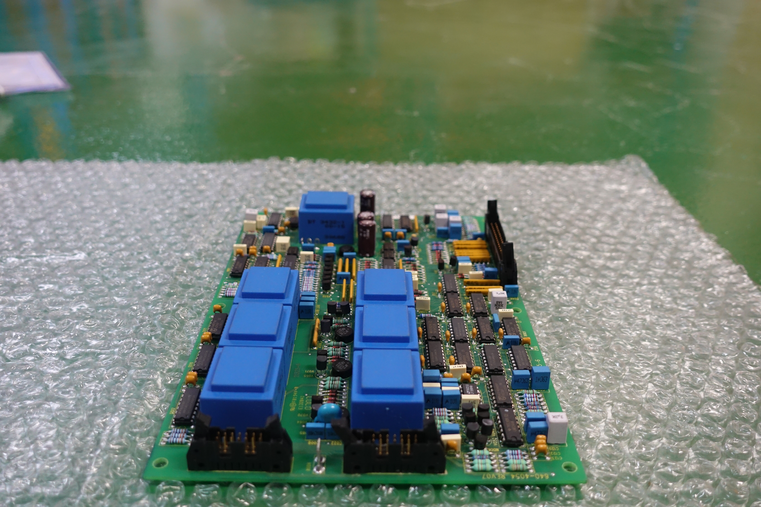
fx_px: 698
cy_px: 254
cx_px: 380
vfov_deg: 40.0
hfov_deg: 57.2
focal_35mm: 33
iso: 800
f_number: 2.8
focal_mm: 11.93
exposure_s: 1/25
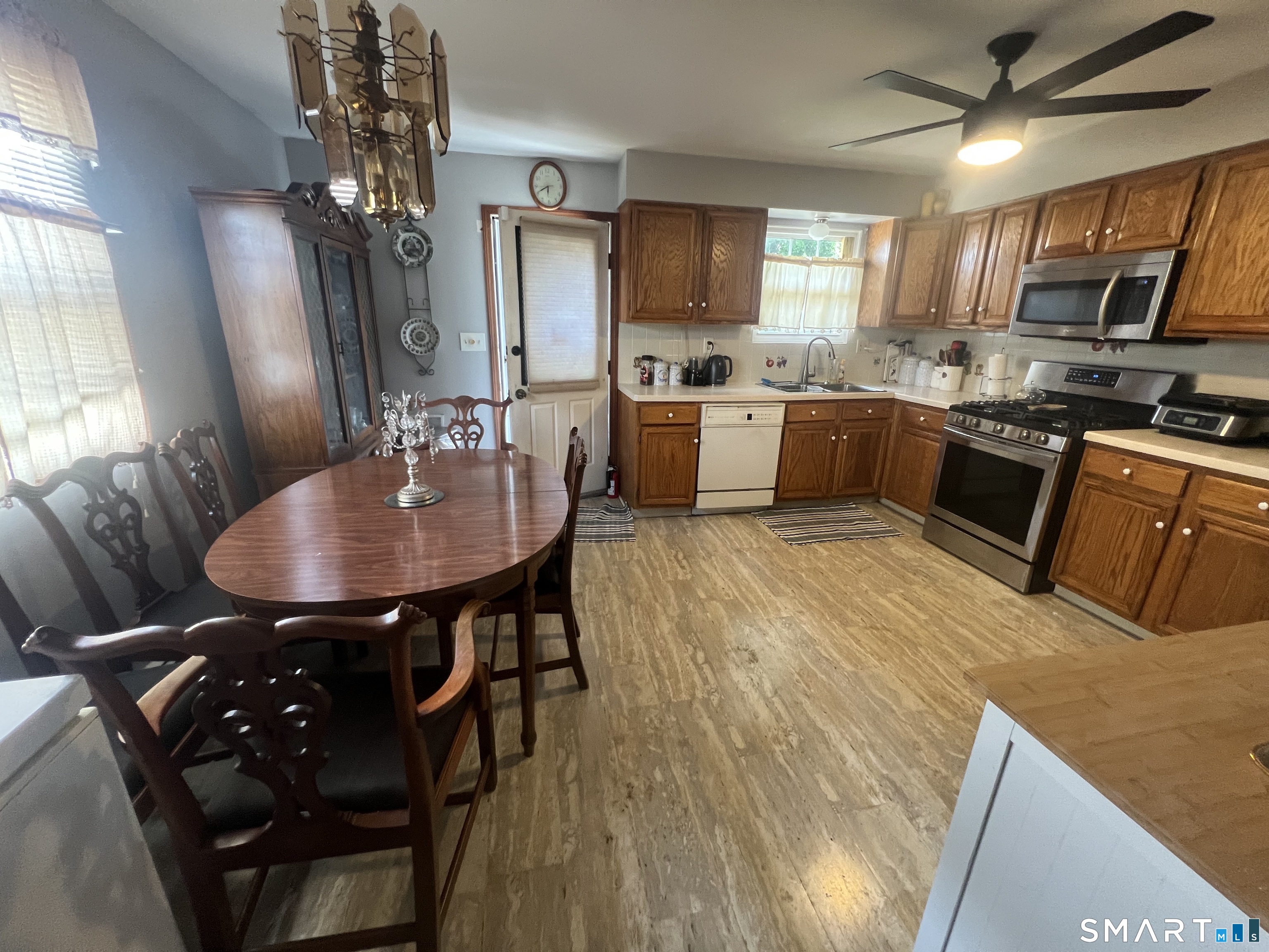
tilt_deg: -16.1
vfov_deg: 89.9
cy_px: 476
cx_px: 634
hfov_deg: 106.2
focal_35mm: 13
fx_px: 477
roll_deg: -1.6
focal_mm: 1.57
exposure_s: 1/60
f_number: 1.8
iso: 320
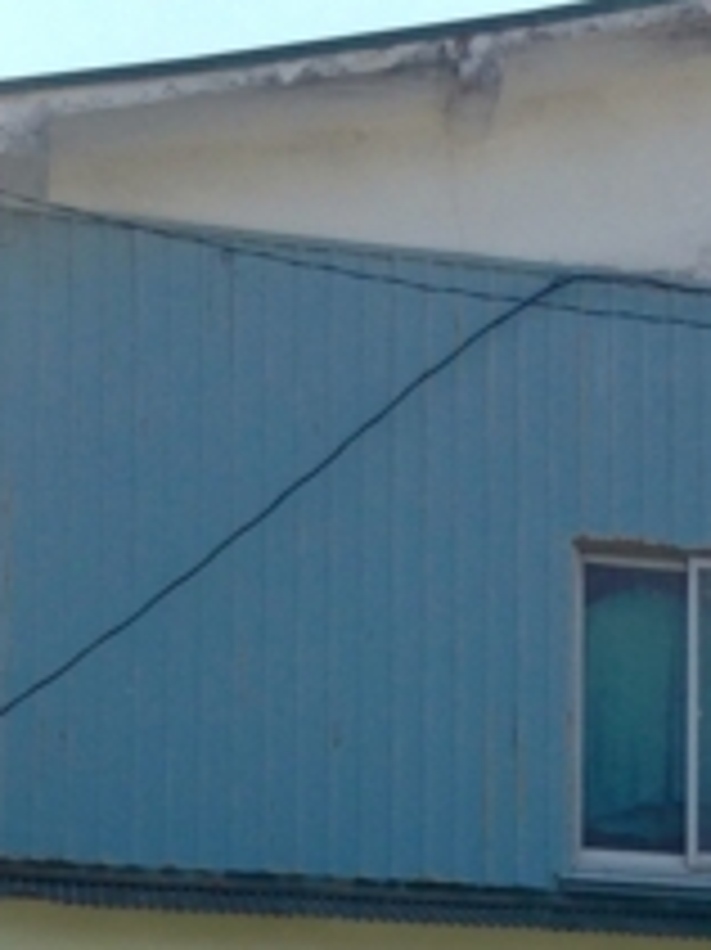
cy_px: 1418
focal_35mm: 125
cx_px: 832
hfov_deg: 11.6
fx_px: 3427
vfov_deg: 14.7
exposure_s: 1/1261
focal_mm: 4.12
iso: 50
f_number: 2.4
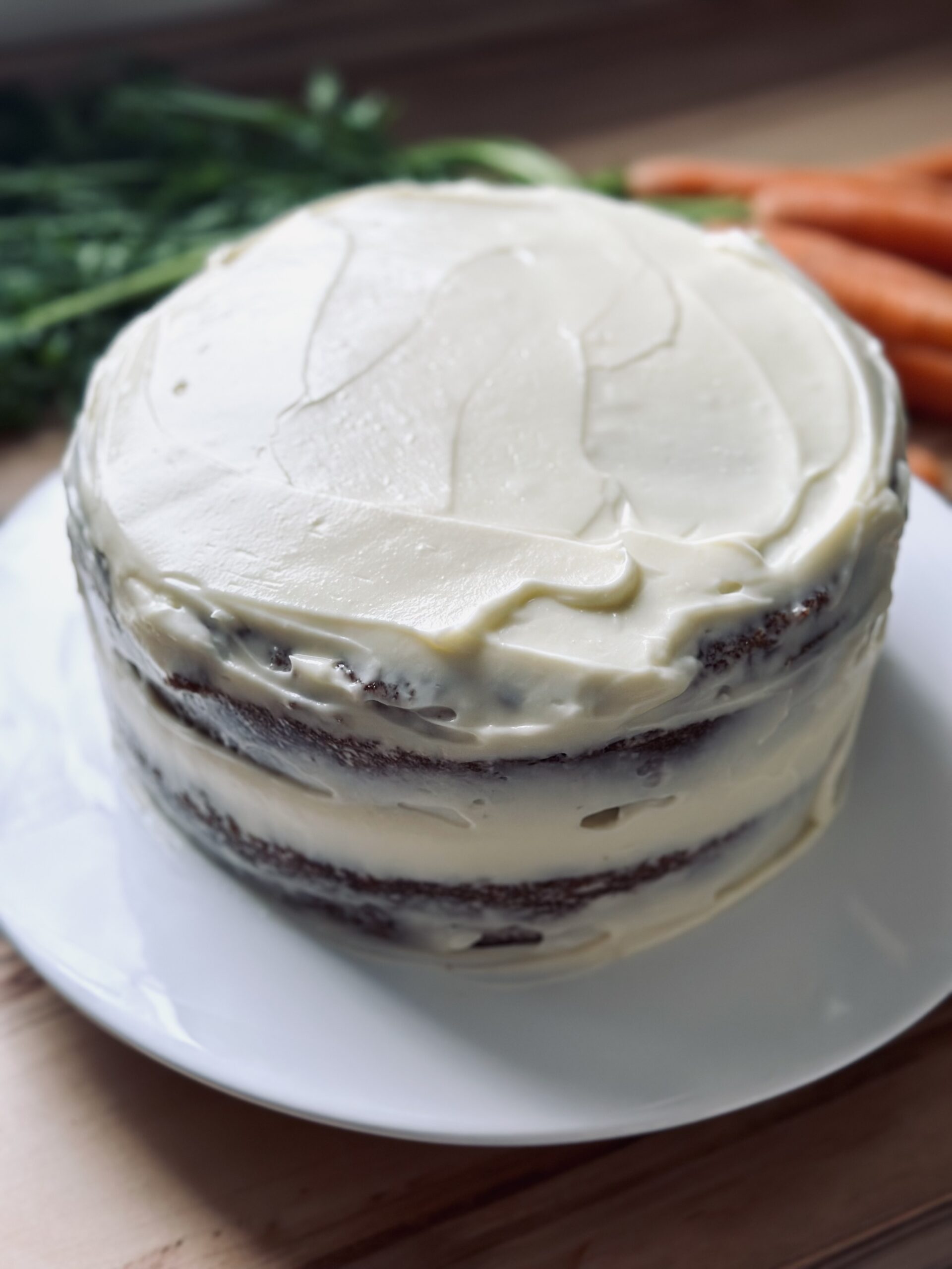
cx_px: 476
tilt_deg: -43.1
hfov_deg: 30.3
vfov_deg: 39.7
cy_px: 634
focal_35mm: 48
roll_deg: -1.2
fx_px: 1760
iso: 64
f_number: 1.78
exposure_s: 1/178
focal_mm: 6.86
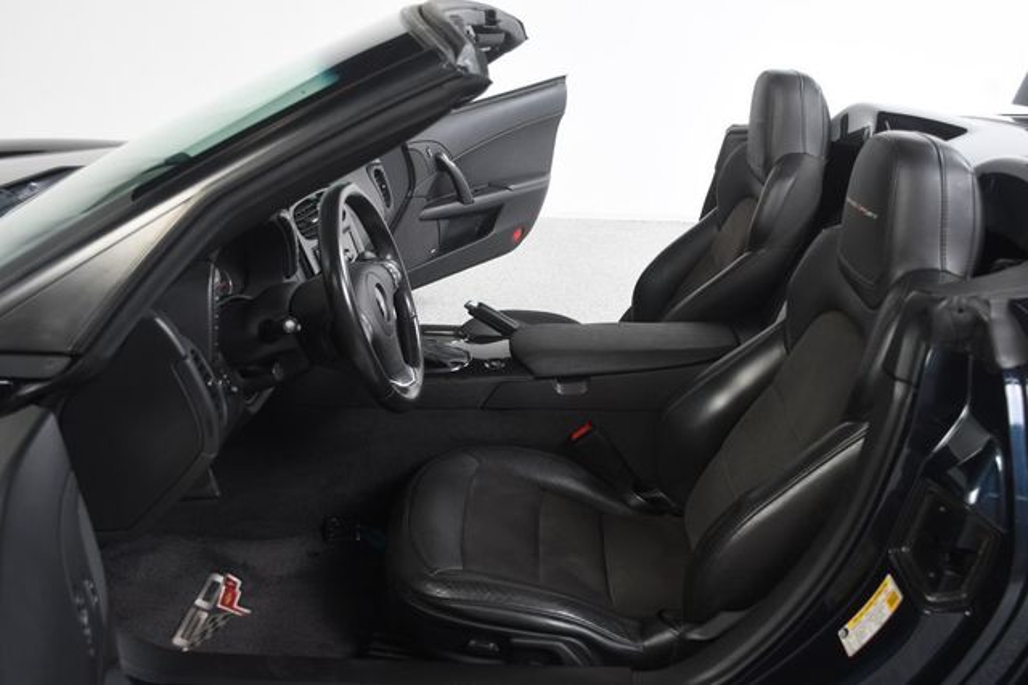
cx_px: 514
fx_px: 942
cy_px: 342
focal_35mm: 33
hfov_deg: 57.2
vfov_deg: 39.9
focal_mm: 22
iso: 100
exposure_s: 1/160
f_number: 5
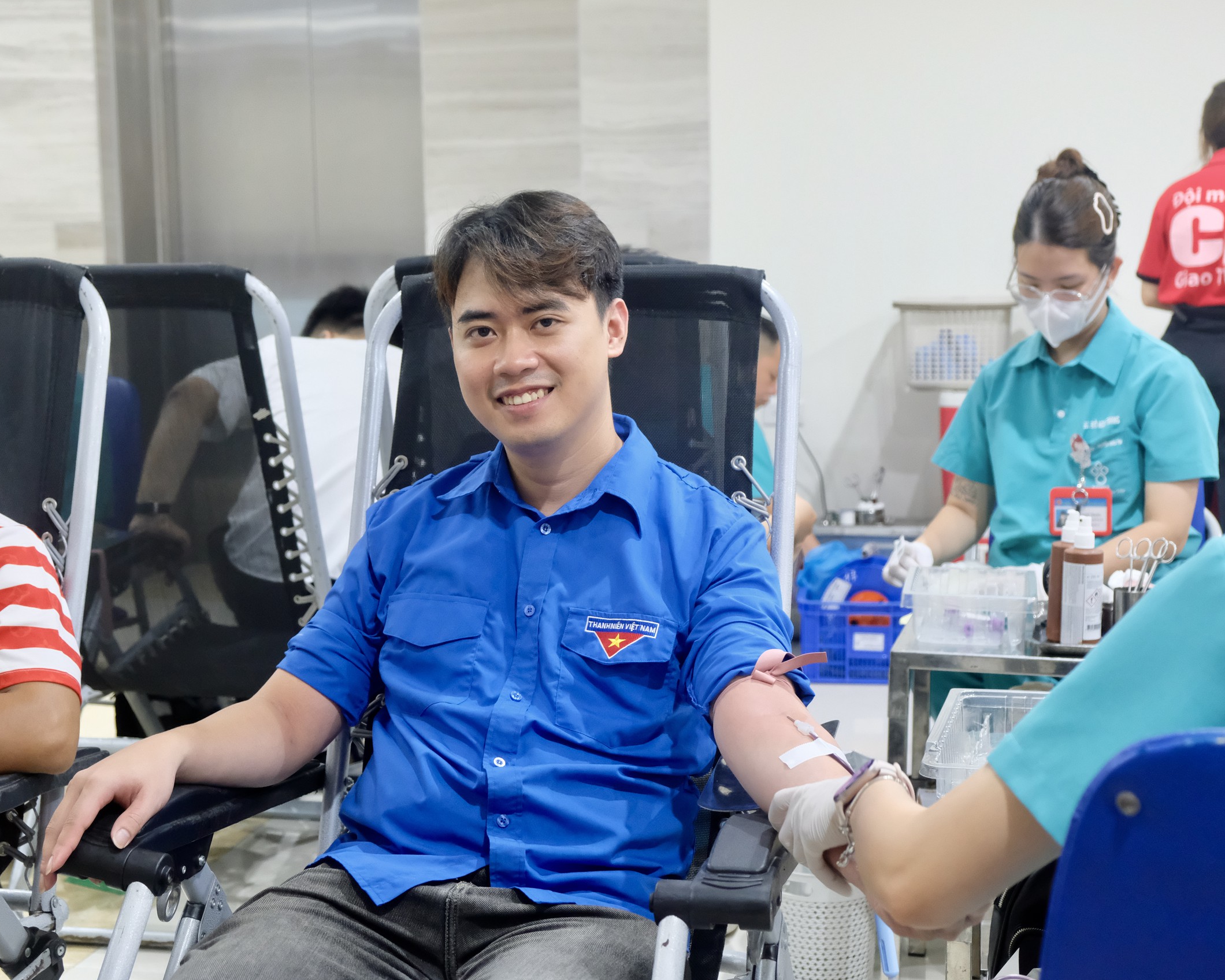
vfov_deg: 29.7
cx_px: 569
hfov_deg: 36.6
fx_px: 1849
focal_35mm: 51
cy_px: 491
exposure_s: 1/45
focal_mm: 30.2
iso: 3200
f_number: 4
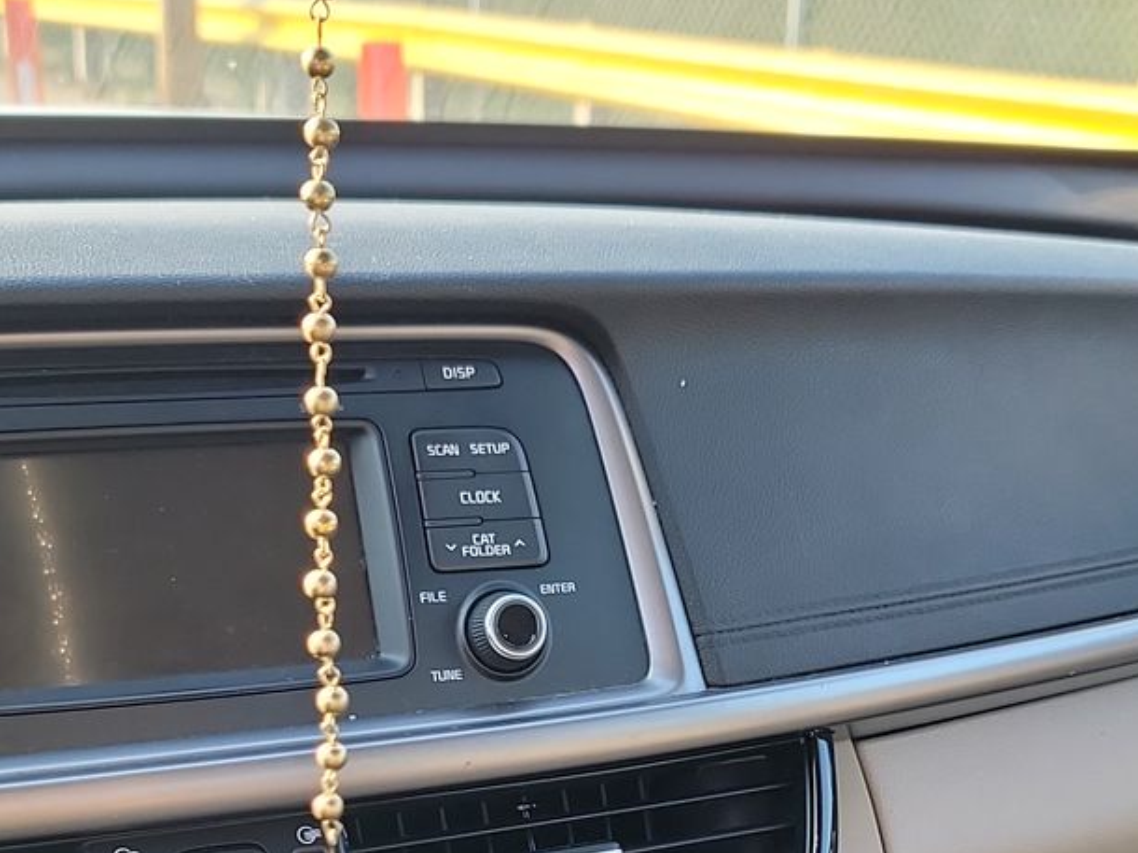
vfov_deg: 22.3
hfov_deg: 30.7
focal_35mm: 63
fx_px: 2070
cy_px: 874
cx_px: 595
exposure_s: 1/59
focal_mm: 6.7
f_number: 1.8
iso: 82
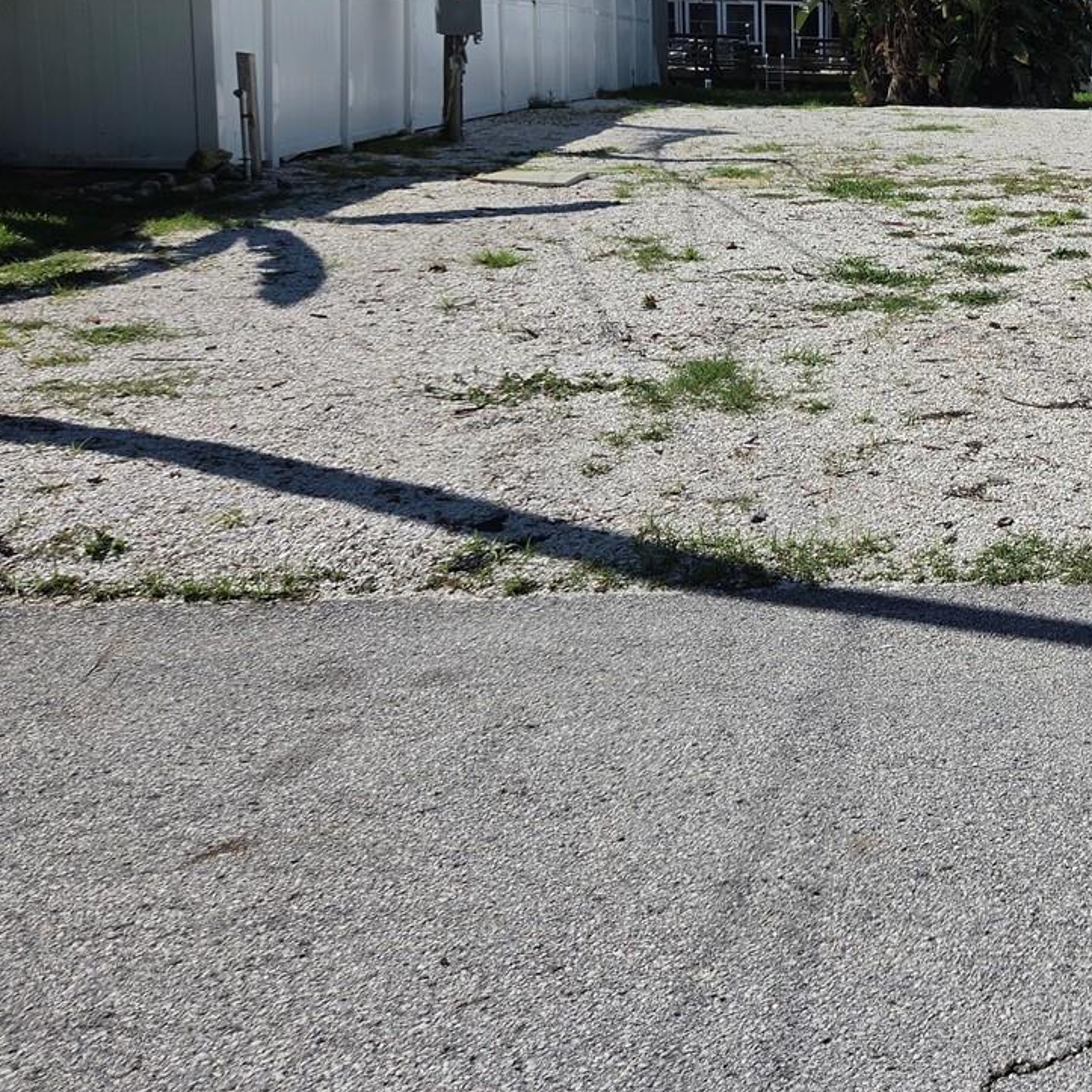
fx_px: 1606
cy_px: 269
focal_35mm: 45
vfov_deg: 36.6
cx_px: 1198
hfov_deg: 32.9
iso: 64
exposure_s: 1/7887
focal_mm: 5.4
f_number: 1.8
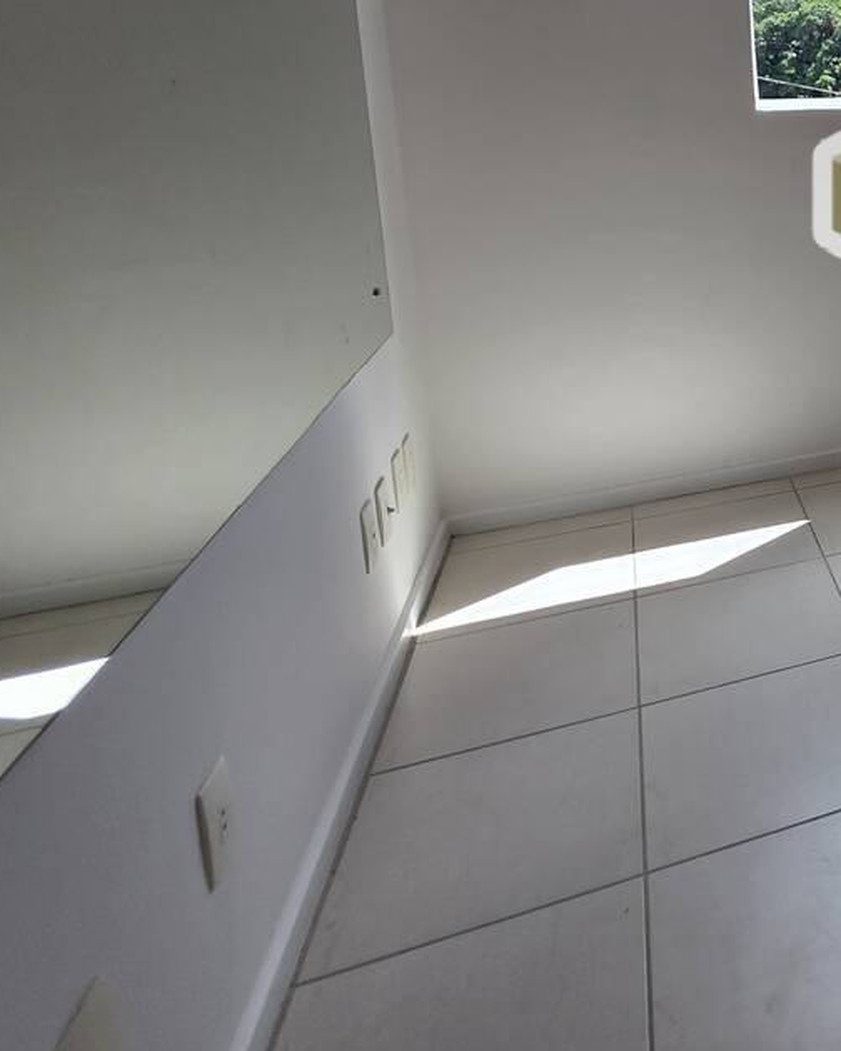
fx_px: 902
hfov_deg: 36.1
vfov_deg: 56.4
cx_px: 1056
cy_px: 220
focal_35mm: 29
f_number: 1.9
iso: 40
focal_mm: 2.2
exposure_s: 1/690
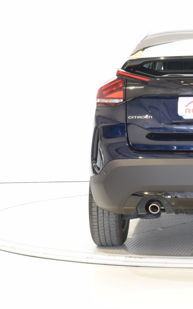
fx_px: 875
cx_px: 219
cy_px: 108
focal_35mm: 104
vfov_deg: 20.0
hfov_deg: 12.3
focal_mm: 34
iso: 100
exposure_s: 1.6
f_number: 14
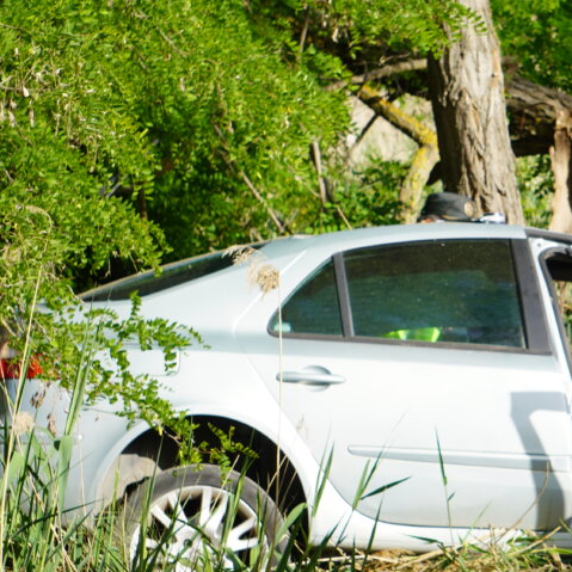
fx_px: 4206
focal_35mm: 225
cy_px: 395
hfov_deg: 7.7
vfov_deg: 7.8
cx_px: 562
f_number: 6.3
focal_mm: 66
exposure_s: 1/160
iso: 100
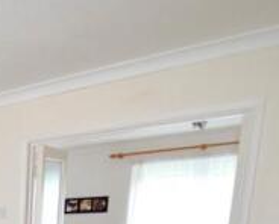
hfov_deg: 26.4
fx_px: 414
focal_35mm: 50
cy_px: 305
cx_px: -145
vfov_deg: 25.4
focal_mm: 10
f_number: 5
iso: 800
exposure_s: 1/100
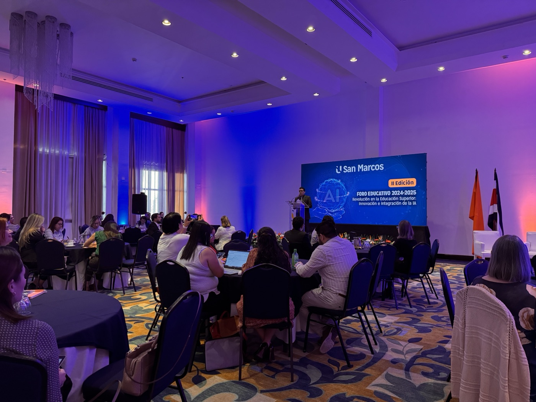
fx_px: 372
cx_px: 268
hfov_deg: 71.6
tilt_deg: +1.2
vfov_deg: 56.8
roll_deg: +0.1
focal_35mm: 24
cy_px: 201
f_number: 1.78
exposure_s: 1/60
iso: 500
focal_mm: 6.76
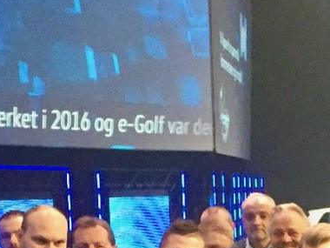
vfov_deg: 11.8
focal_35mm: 122
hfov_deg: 15.2
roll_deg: -0.2
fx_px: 1163
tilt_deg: -5.6
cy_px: 317
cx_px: 462
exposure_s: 1/25
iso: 250
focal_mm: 4.15
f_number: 2.2
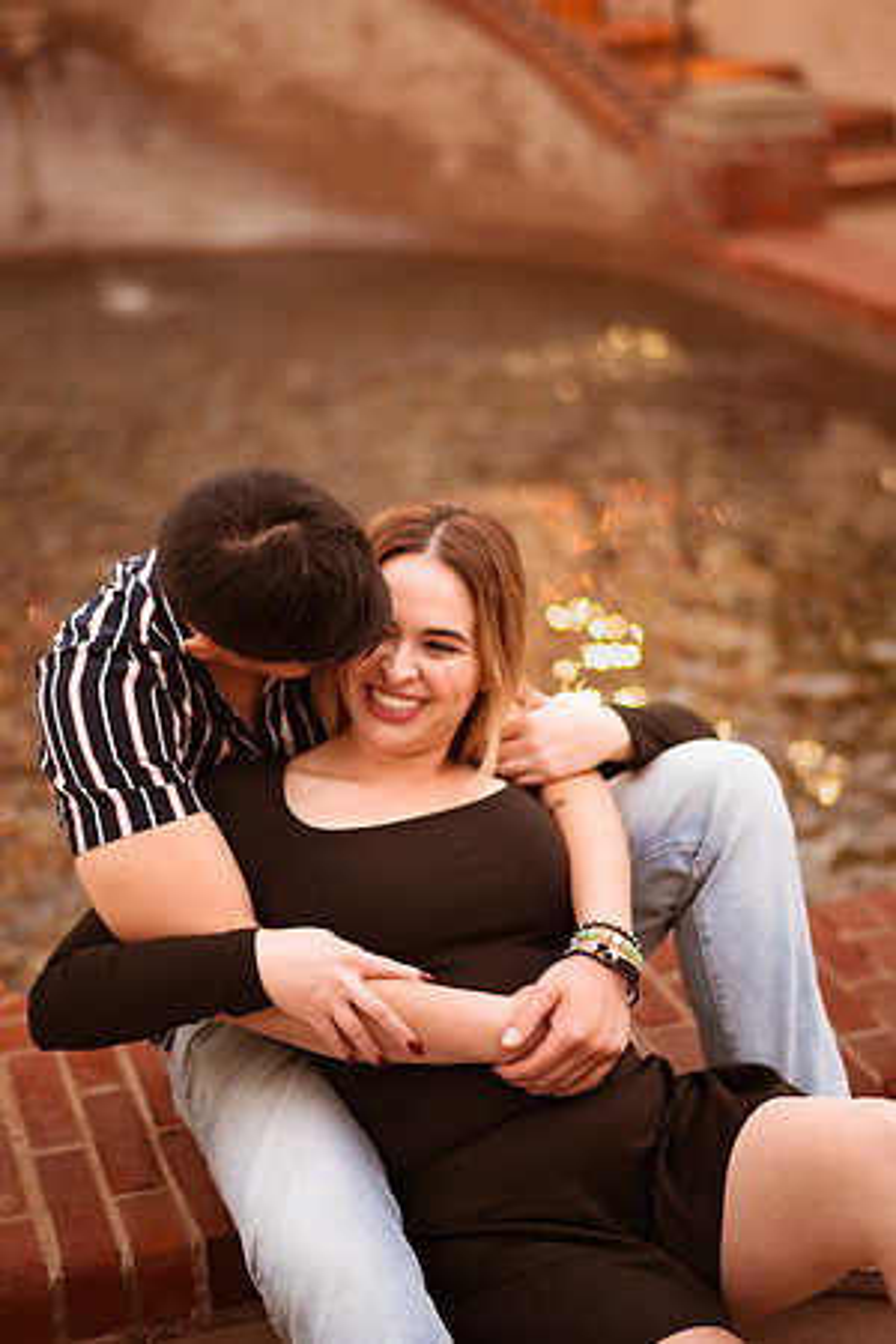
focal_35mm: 58
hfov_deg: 23.4
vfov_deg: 34.5
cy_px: 672
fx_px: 2165
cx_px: 448
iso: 1250
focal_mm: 58
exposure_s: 1/320
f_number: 1.4
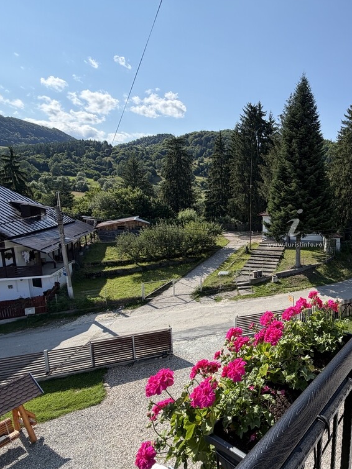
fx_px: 258
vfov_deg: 84.7
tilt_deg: -8.9
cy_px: 236
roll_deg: -2.0
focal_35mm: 19
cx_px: 303
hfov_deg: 60.3
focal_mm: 2.22
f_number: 2.2
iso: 25
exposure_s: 1/770
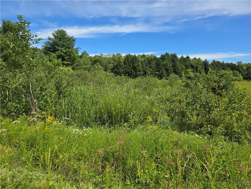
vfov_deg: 58.9
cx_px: 126
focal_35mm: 23
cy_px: 94
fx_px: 167
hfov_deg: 73.9
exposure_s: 1/775
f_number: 1.7
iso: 12
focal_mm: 6.3
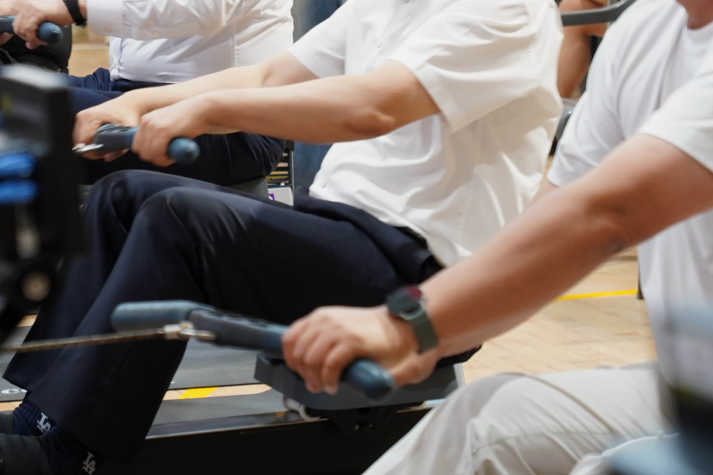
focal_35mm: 144
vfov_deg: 9.5
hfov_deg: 14.1
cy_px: -4
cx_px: 74
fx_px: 2851
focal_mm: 70
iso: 1250
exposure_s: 1/160
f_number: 4
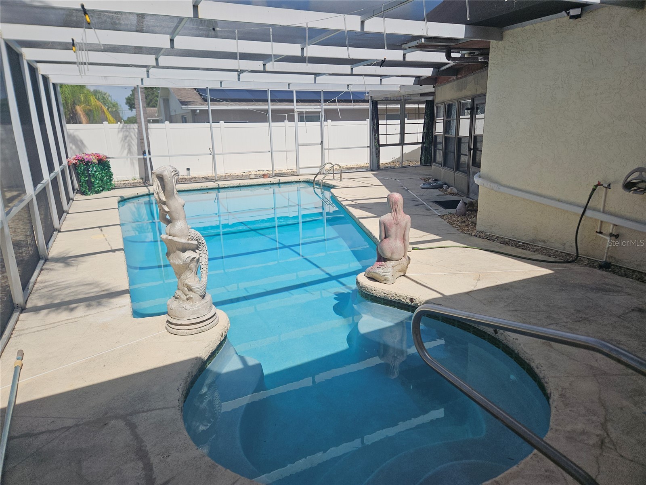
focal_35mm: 23
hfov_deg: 73.9
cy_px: 242
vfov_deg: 58.9
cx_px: 323
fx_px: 429
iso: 25
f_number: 1.8
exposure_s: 1/2099
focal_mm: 5.4
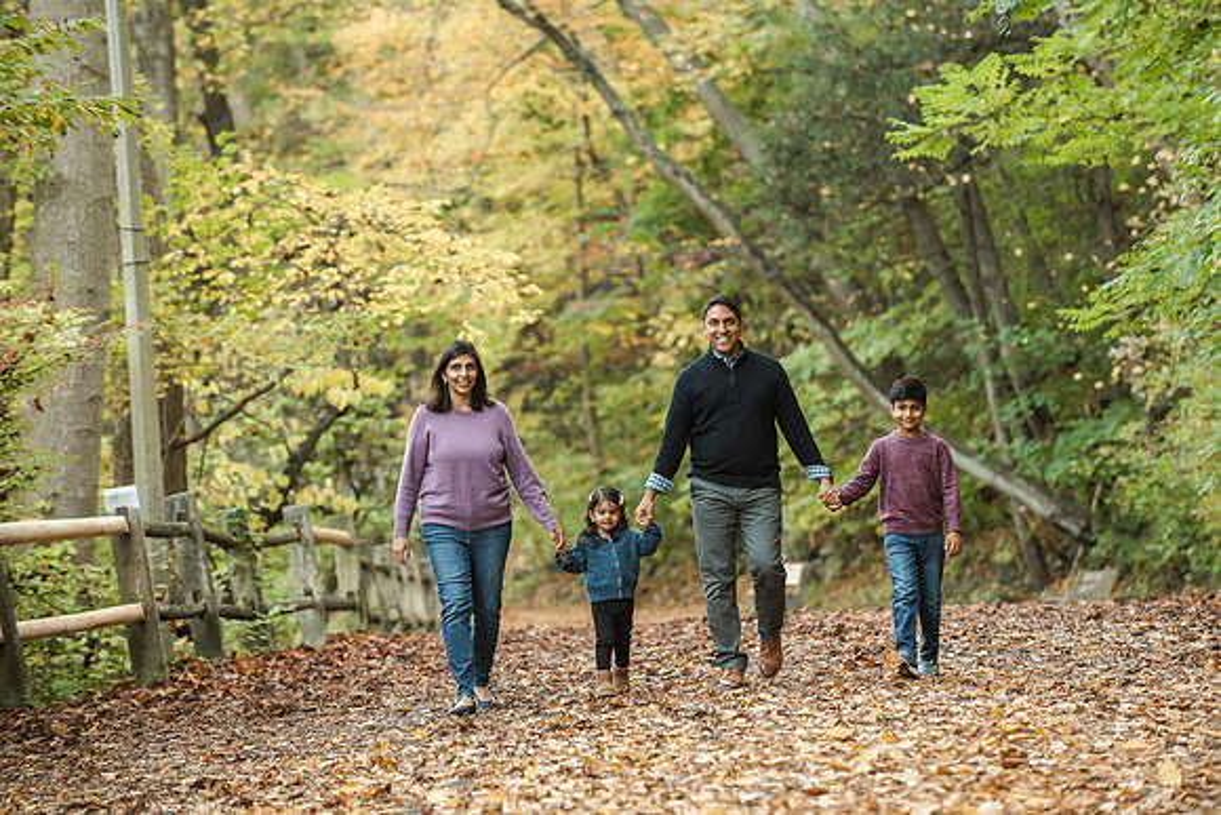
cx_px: 610
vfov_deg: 8.6
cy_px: 408
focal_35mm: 160
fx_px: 5428
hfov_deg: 12.8
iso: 2000
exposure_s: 1/125
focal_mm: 160
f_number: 4
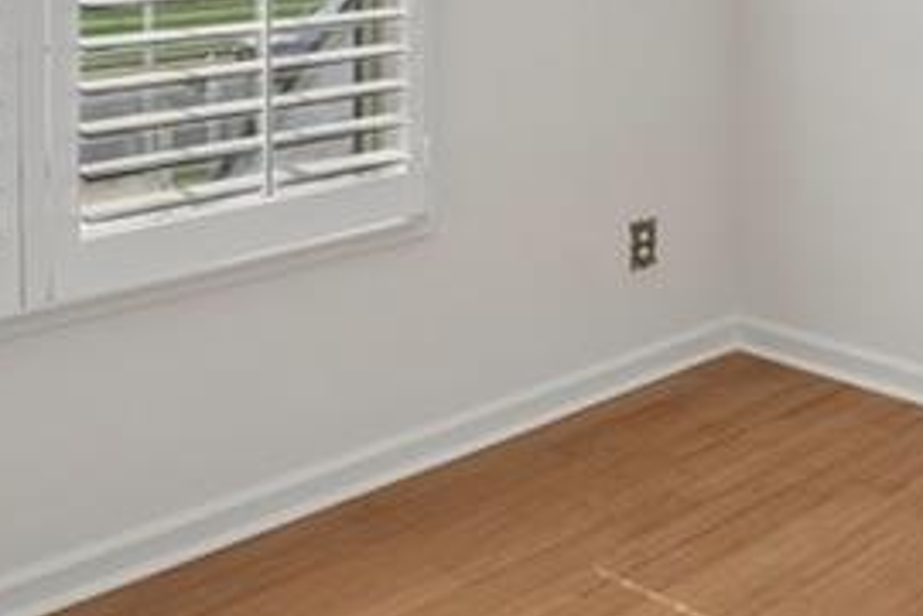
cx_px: 944
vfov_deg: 23.5
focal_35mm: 53
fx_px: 1359
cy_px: -108
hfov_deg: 33.9
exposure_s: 1/50
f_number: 8
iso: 100
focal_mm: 14
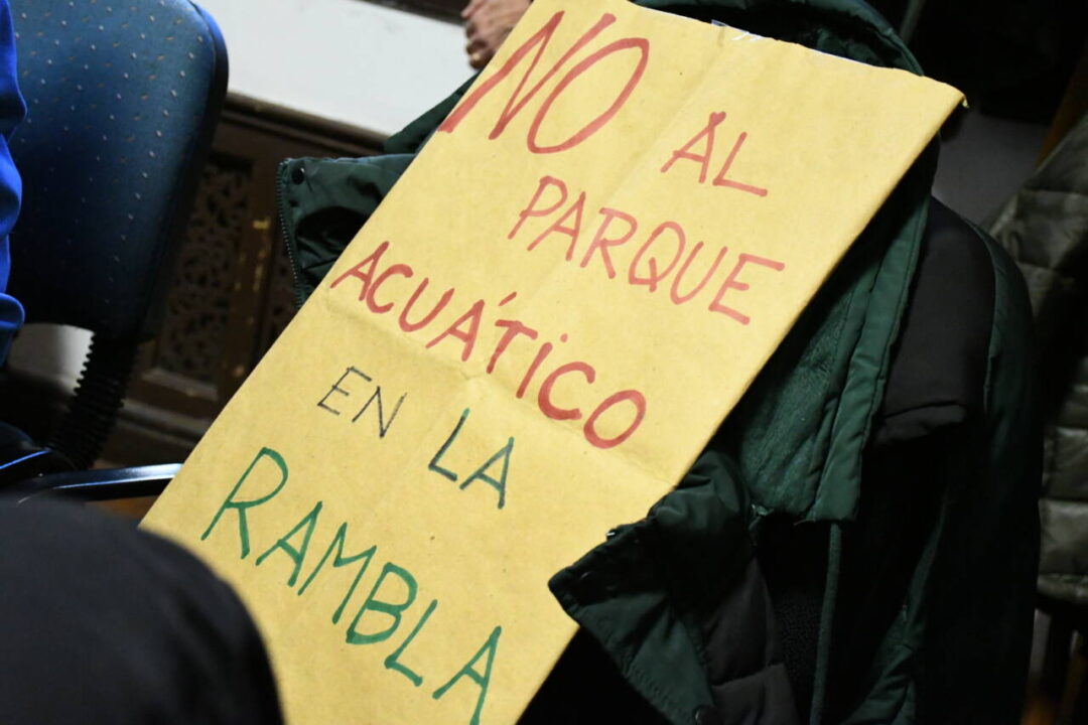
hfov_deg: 38.2
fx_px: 1571
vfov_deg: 26.0
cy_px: 362
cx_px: 544
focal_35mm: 52
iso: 12800
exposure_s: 1/160
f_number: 4.2
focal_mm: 35
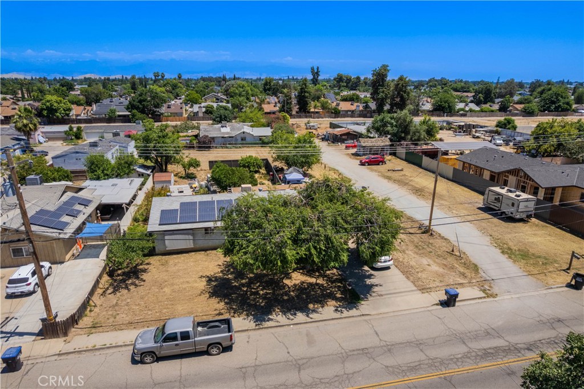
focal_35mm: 22
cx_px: 292
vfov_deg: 57.2
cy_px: 194
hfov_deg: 78.6
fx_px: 357
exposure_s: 1/2000
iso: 100
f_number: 2.8
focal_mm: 8.38
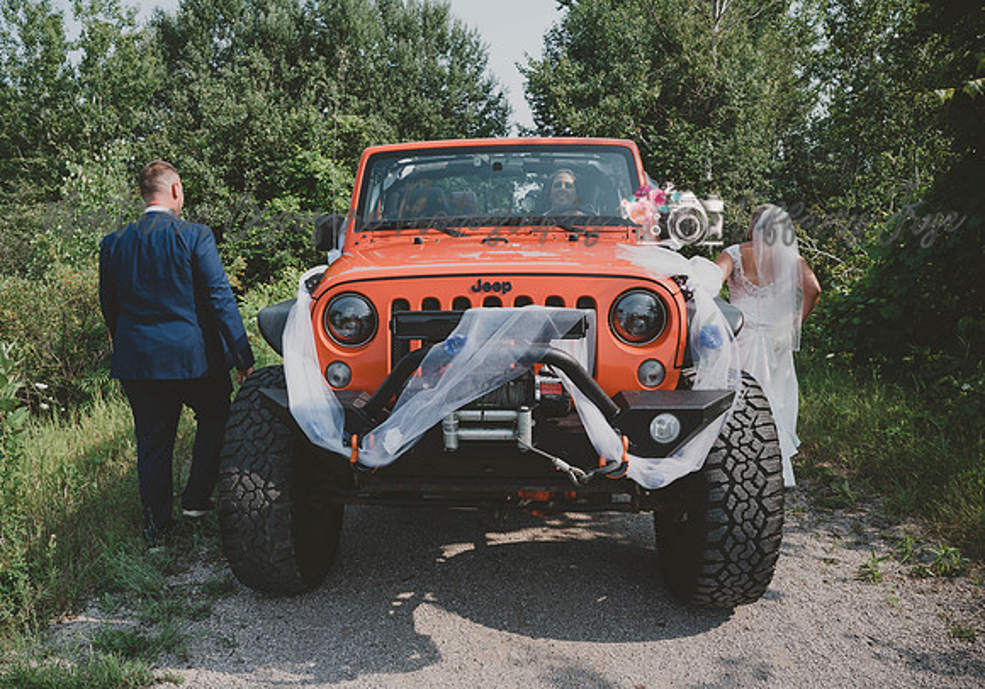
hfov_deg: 67.2
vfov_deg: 50.1
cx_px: 431
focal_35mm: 27
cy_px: 368
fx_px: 737
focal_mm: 24
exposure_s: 1/250
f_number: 5.6
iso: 125
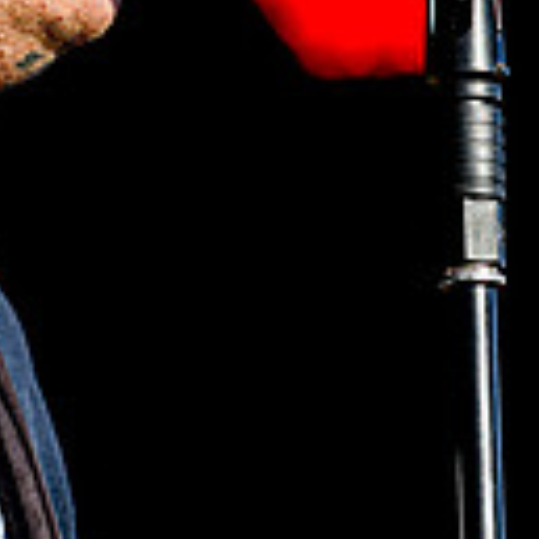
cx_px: -91
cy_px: -157
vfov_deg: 1.7
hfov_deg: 1.7
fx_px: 17669
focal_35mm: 1003
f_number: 4.5
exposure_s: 1/1250
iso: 320
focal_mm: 200
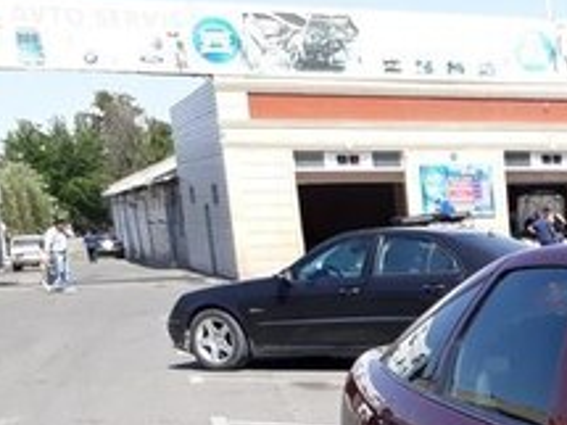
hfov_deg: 20.1
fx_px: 1359
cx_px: 868
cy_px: 579
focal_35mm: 83
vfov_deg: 16.6
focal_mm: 3.6
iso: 40
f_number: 1.9
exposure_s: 1/771
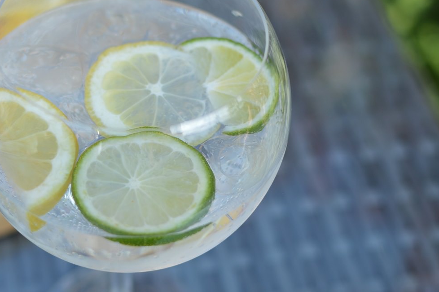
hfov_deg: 25.0
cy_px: 125
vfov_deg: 16.9
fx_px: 984
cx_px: 139
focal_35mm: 81
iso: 100
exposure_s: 1/800
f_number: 2.8
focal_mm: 35
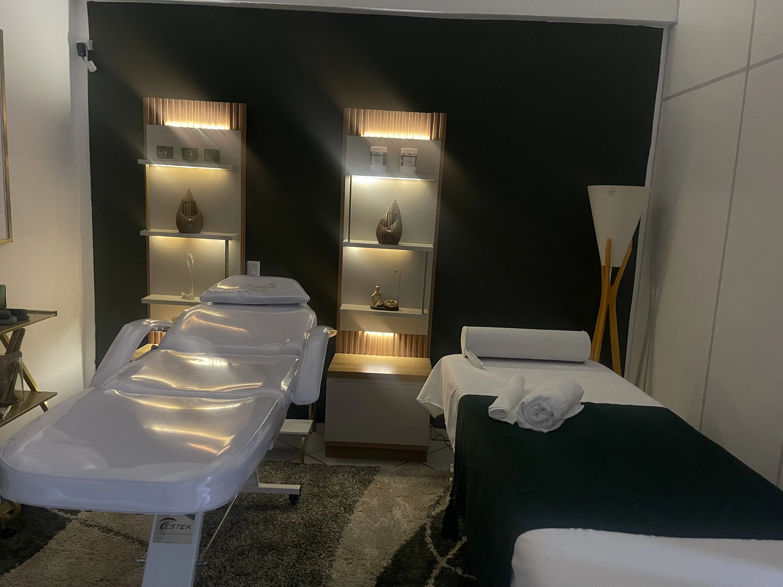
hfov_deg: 69.4
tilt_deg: -8.1
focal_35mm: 25
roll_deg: -2.6
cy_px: 294
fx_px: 565
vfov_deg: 54.9
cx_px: 392
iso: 640
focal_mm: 5.1
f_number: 1.6
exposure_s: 1/30
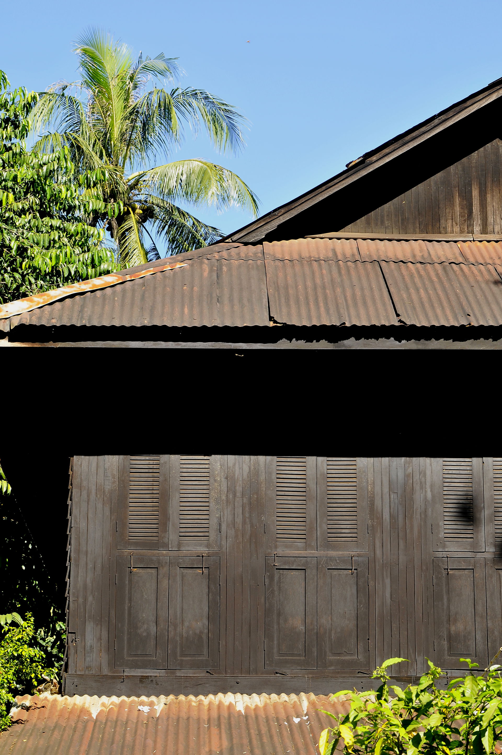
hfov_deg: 13.0
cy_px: 378
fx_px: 2202
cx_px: 251
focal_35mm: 105
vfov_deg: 19.5
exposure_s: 1/100
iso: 200
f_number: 10
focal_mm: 70
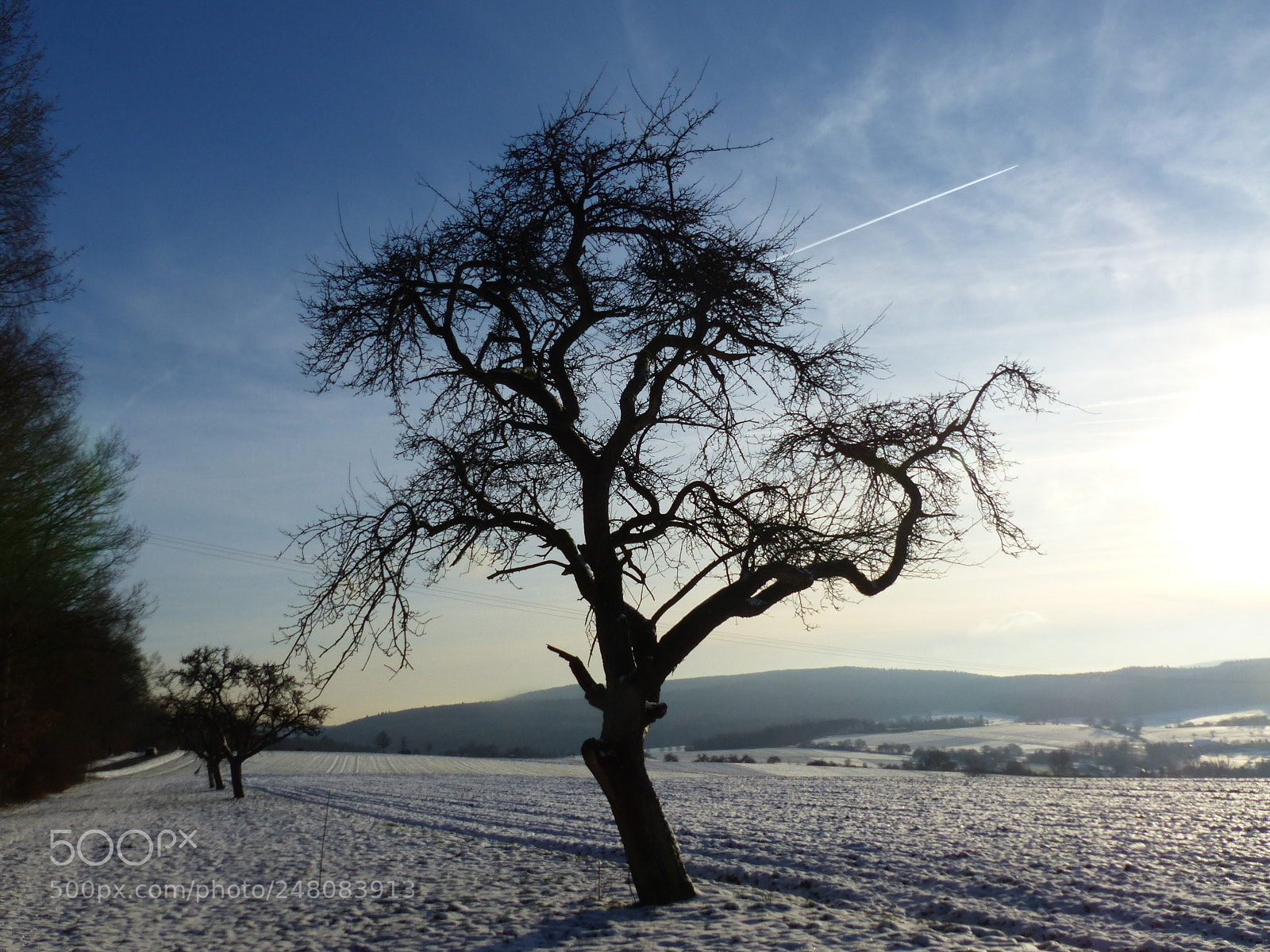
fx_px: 1174
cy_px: 476
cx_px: 635
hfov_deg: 56.8
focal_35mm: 32
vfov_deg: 44.2
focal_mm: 5.8
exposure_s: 1/1600
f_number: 4.5
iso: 100
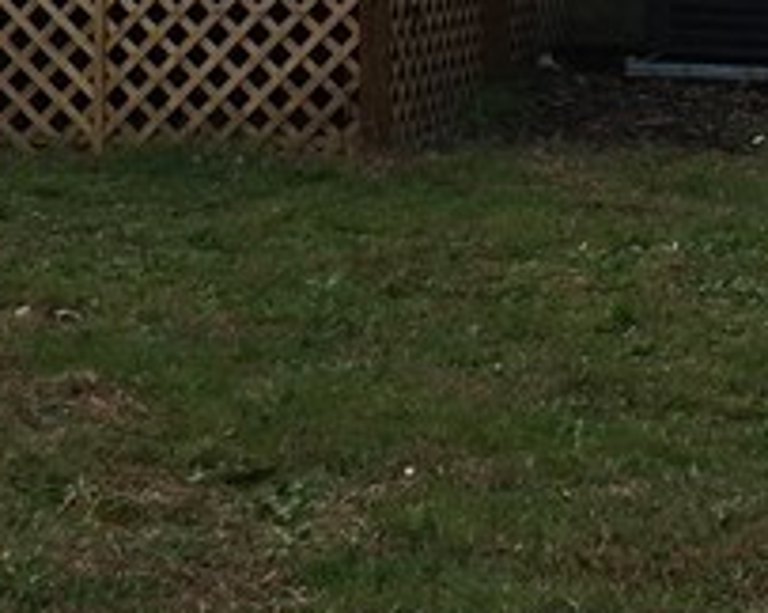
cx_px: 609
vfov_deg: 10.5
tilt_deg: +2.7
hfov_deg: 13.4
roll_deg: -0.4
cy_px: -242
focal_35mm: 143
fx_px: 3247
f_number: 2.2
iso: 32
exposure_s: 1/1130
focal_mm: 4.15
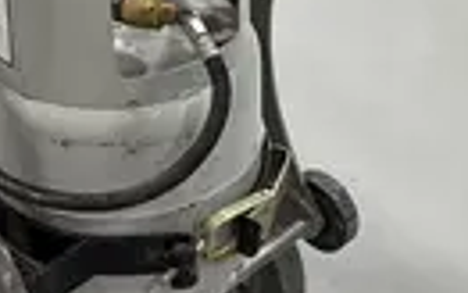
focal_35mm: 116
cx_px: 161
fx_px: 1480
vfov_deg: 11.2
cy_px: 27
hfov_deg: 17.9
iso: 125
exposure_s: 1/84
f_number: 1.6
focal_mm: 5.96
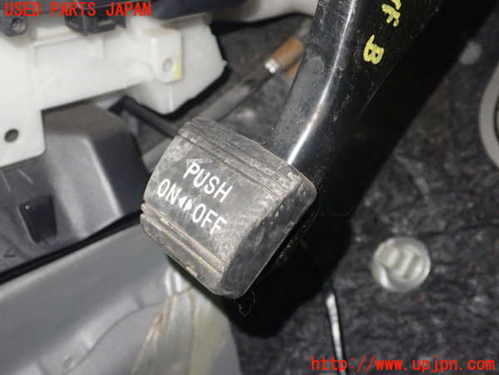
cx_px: 250
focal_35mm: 38
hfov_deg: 49.0
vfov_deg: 37.7
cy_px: 188
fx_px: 548
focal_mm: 6.83
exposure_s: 1/20
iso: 800
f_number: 2.7
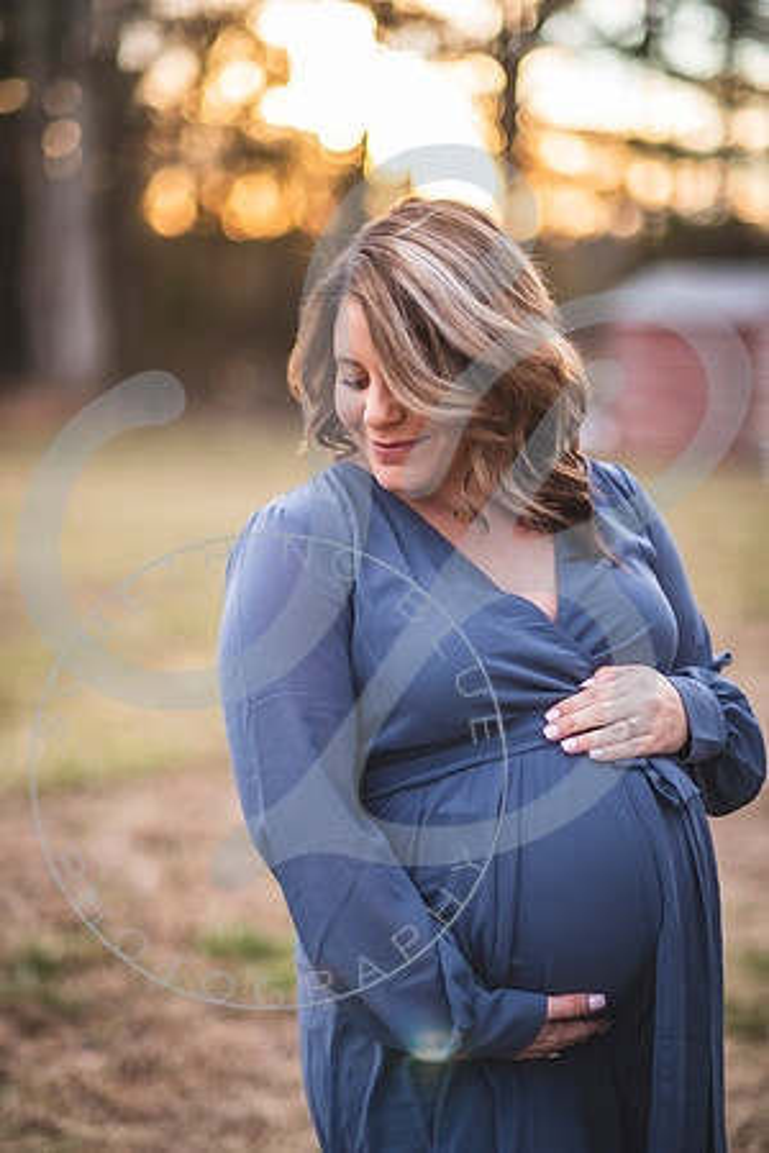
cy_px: 576
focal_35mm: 85
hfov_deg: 16.1
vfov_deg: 23.9
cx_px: 384
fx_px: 2723
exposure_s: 1/320
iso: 100
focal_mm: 85
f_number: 1.8
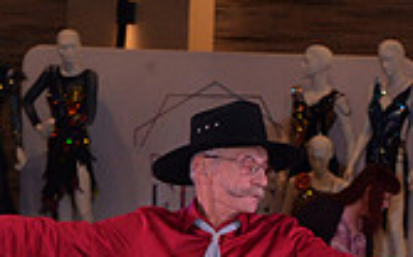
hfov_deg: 5.4
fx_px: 4385
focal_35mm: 390
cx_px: 330
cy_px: 492
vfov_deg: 3.3
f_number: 6.3
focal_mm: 110
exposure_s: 1/250
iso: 2000
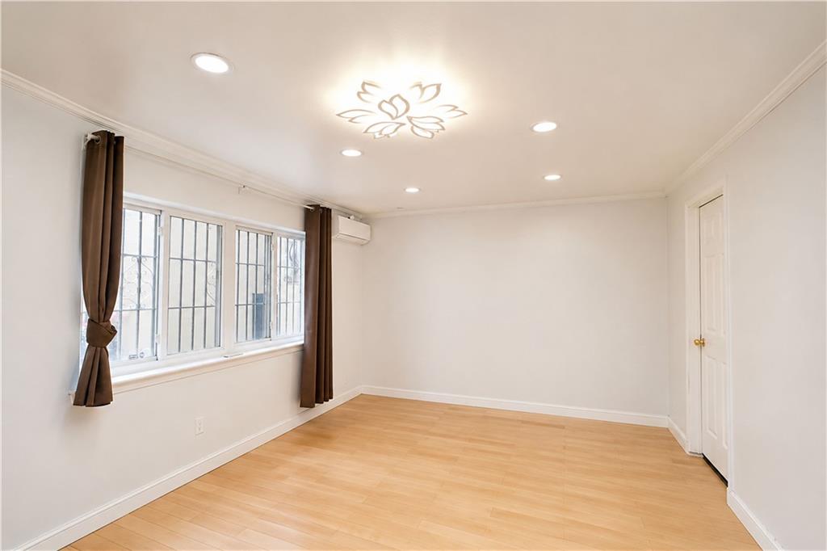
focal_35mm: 15
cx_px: 414
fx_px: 344
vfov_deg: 77.3
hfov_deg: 100.4
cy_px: 276
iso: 1600
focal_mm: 10
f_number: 9
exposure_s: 1/80
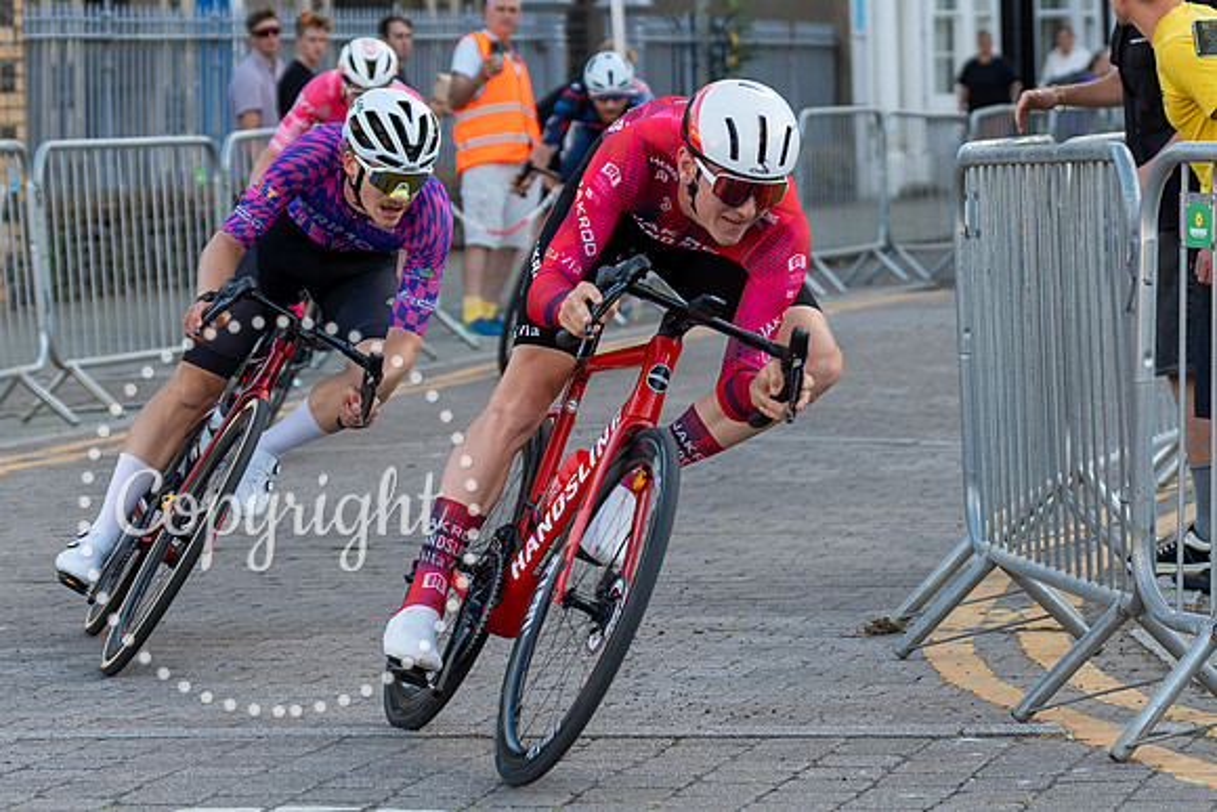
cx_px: 771
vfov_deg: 8.0
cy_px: 465
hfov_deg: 11.9
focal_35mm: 172
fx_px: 5827
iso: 500
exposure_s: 1/800
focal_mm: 70
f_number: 3.2
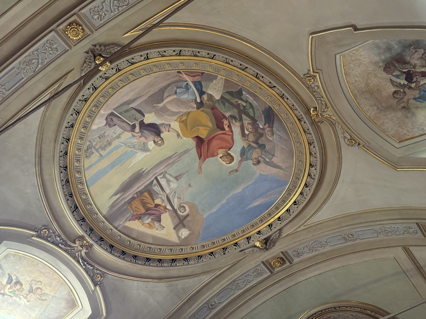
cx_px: 213
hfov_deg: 39.7
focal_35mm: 48
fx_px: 591
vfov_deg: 30.3
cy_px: 160
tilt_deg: +55.3
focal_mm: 6.76
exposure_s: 1/33
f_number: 1.78
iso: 500
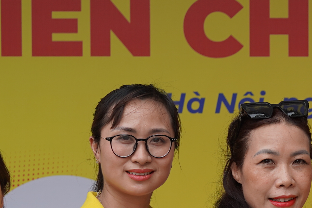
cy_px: 245
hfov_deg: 9.1
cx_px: 455
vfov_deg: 6.2
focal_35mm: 222
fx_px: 1924
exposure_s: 1/250
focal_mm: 48
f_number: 4
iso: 100
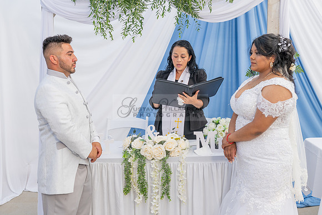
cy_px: 108
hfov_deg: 39.6
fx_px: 447
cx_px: 161
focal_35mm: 50
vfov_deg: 27.0
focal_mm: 50
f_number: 6.3
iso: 200
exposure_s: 1/125
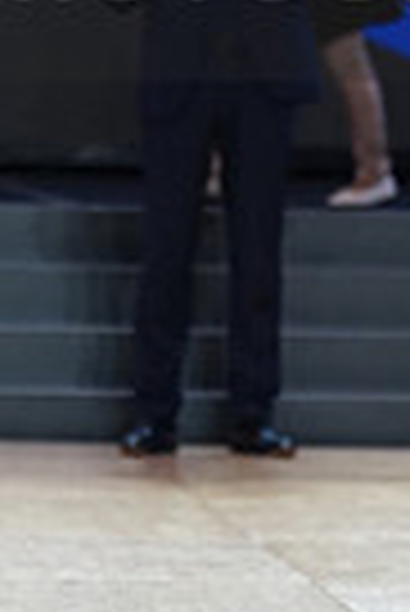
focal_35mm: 413
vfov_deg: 5.0
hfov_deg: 3.3
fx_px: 7037
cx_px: 214
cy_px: -68
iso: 1000
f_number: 2.8
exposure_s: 1/400
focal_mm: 97
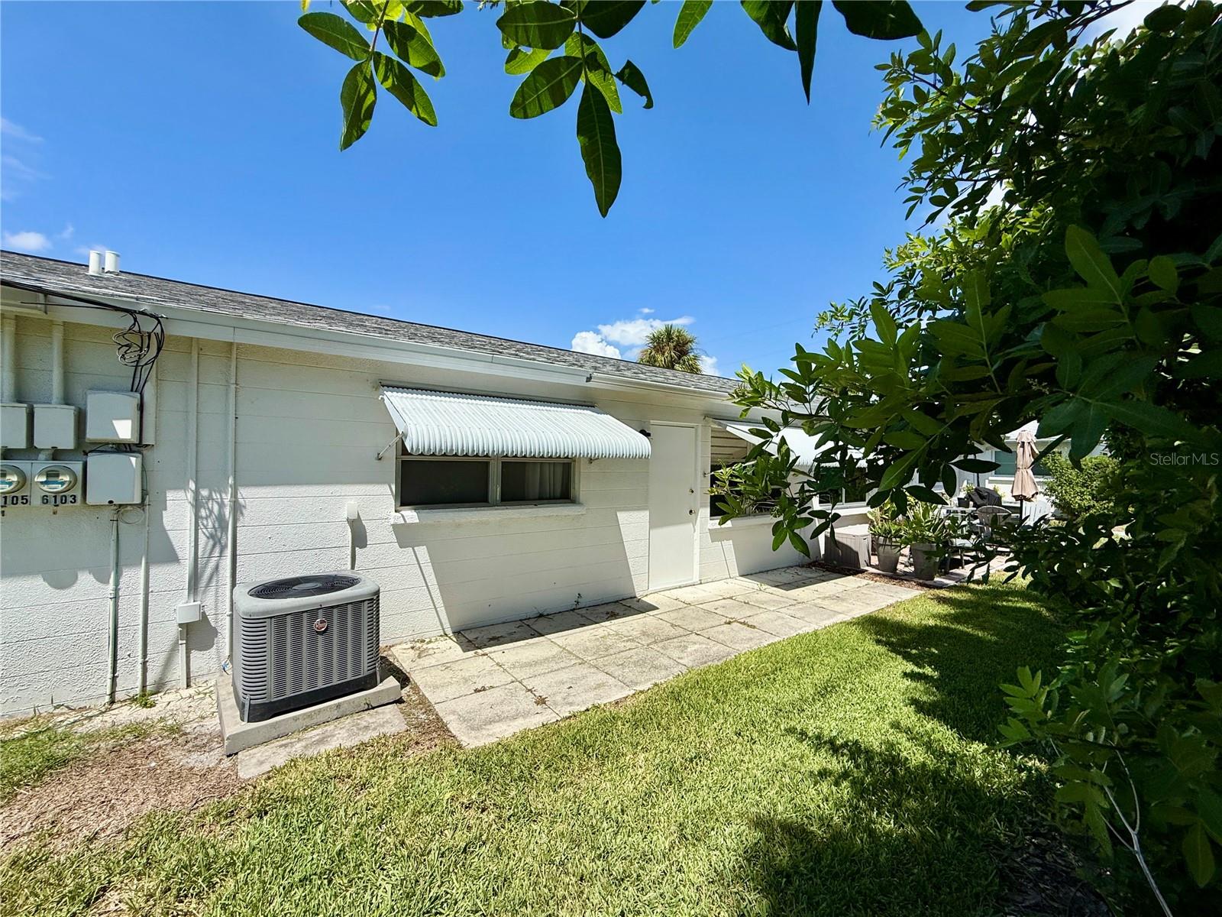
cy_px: 458
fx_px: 494
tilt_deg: +1.5
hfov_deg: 102.1
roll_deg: +0.2
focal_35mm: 14
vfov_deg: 85.7
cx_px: 611
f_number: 2.2
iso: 50
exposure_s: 1/3125
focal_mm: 2.22
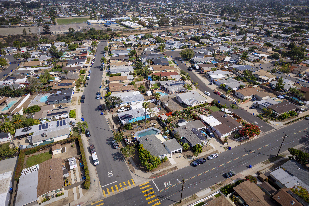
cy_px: 103
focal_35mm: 22
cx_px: 154
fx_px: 189
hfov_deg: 78.6
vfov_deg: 57.2
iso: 130
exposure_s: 1/3200
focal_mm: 8.38
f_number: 2.8
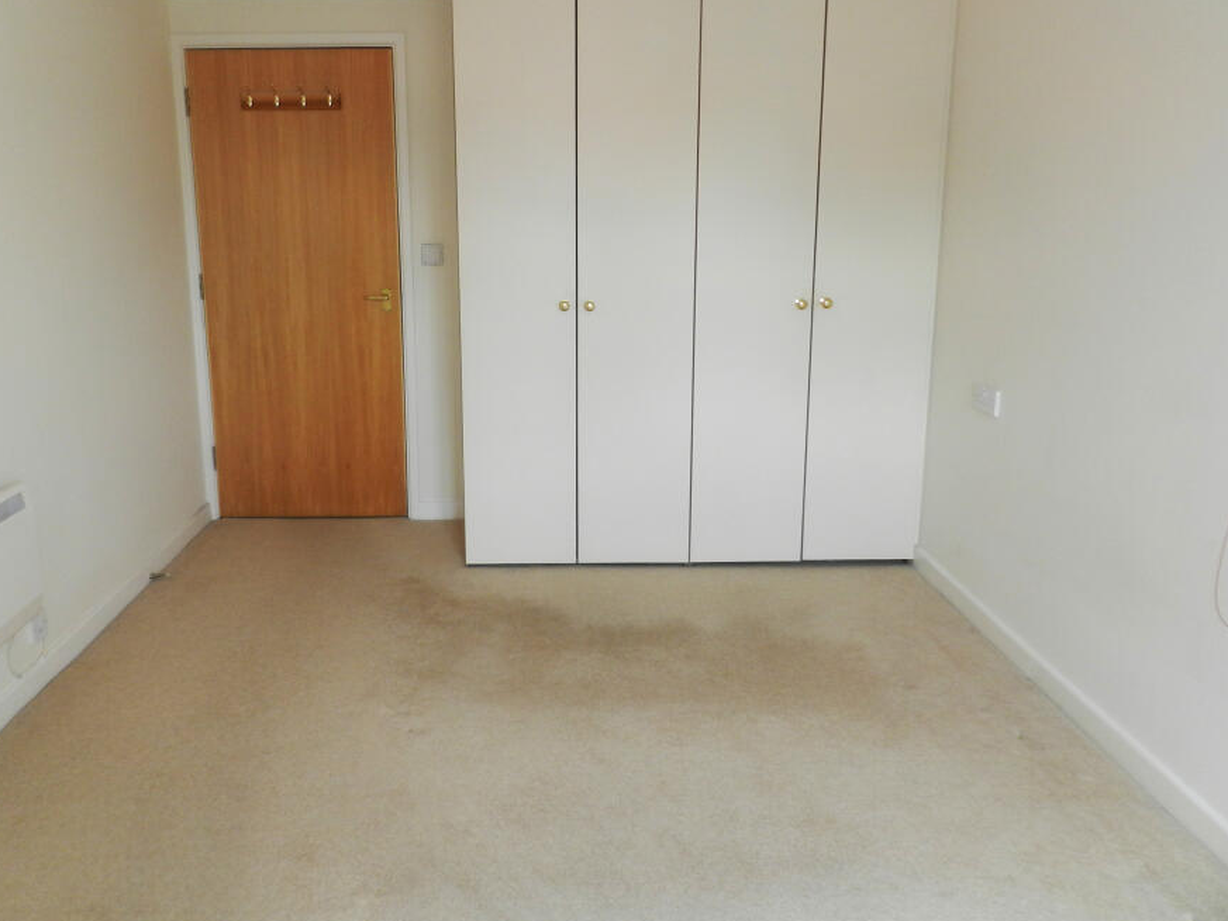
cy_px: 390
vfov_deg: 51.2
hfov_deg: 65.1
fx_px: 958
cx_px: 532
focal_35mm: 27
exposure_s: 1/60
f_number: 3.4
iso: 160
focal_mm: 4
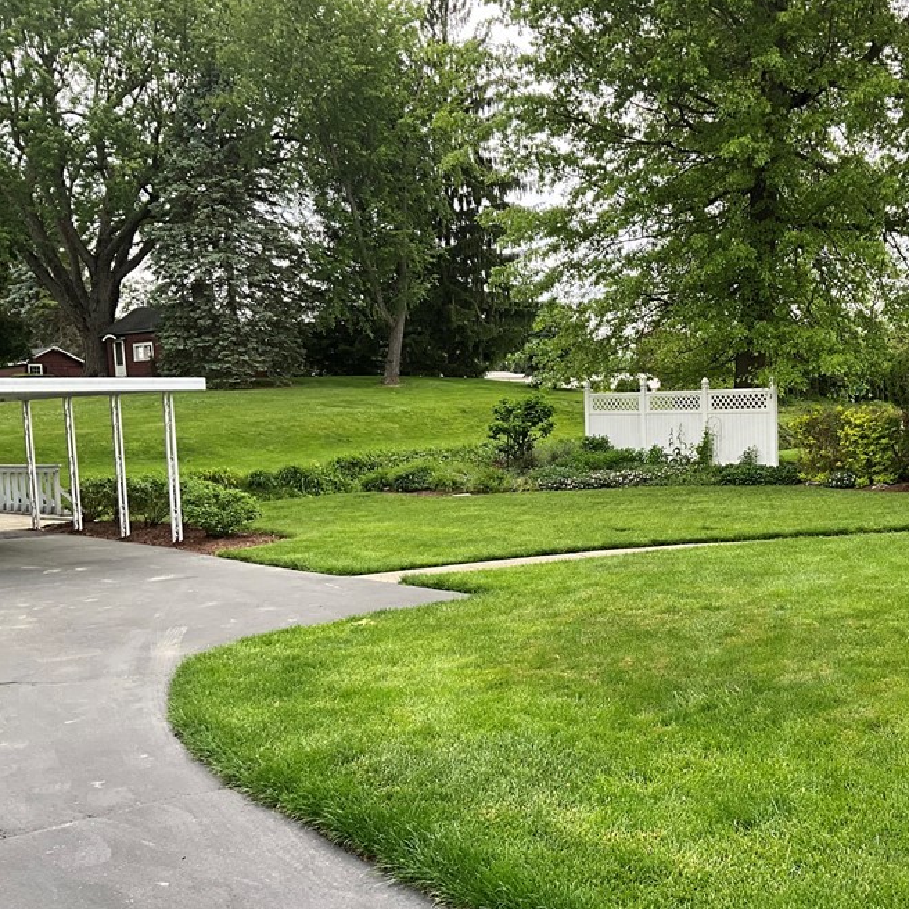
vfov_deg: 41.8
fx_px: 1188
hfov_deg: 41.0
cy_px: 522
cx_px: 642
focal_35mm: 40
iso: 32
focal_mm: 3
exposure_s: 1/122
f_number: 1.8
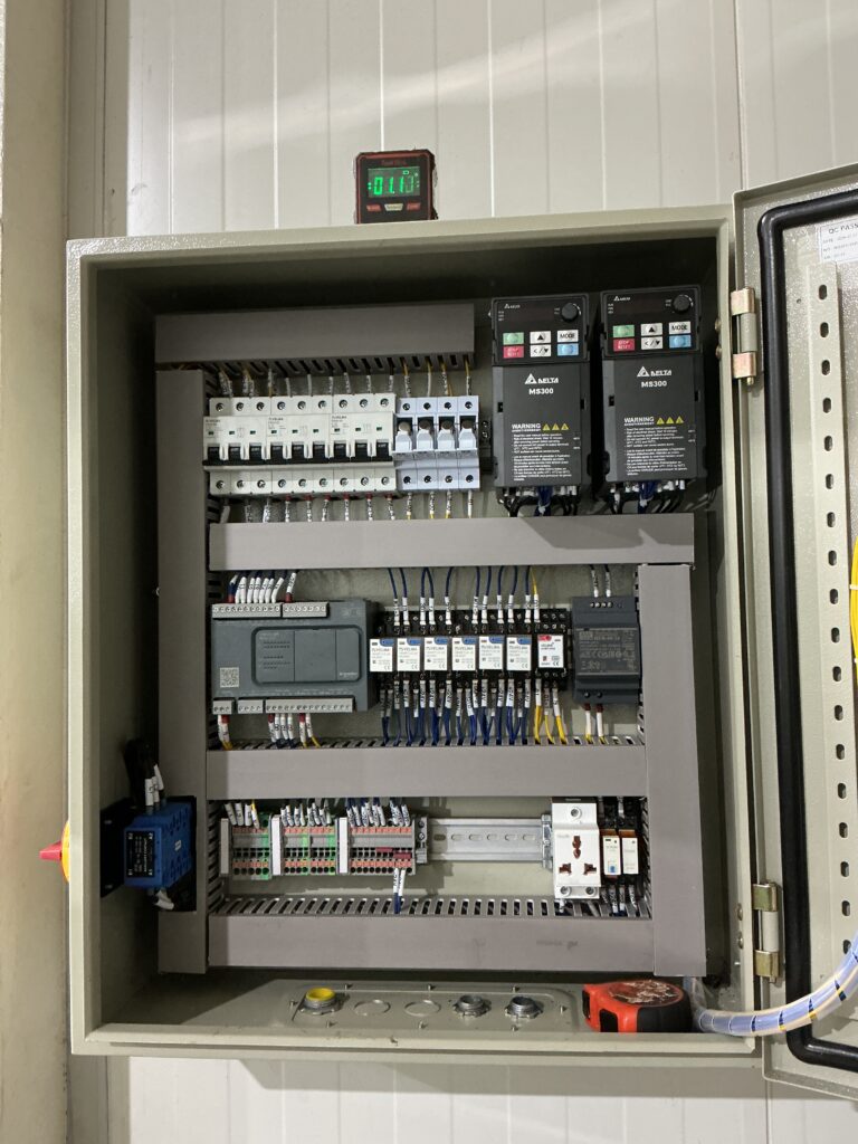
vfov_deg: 61.7
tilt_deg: +3.2
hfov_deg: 48.2
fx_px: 958
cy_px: 572
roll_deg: +0.8
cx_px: 429
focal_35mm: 29
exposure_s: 1/50
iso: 250
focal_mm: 3
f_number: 1.8
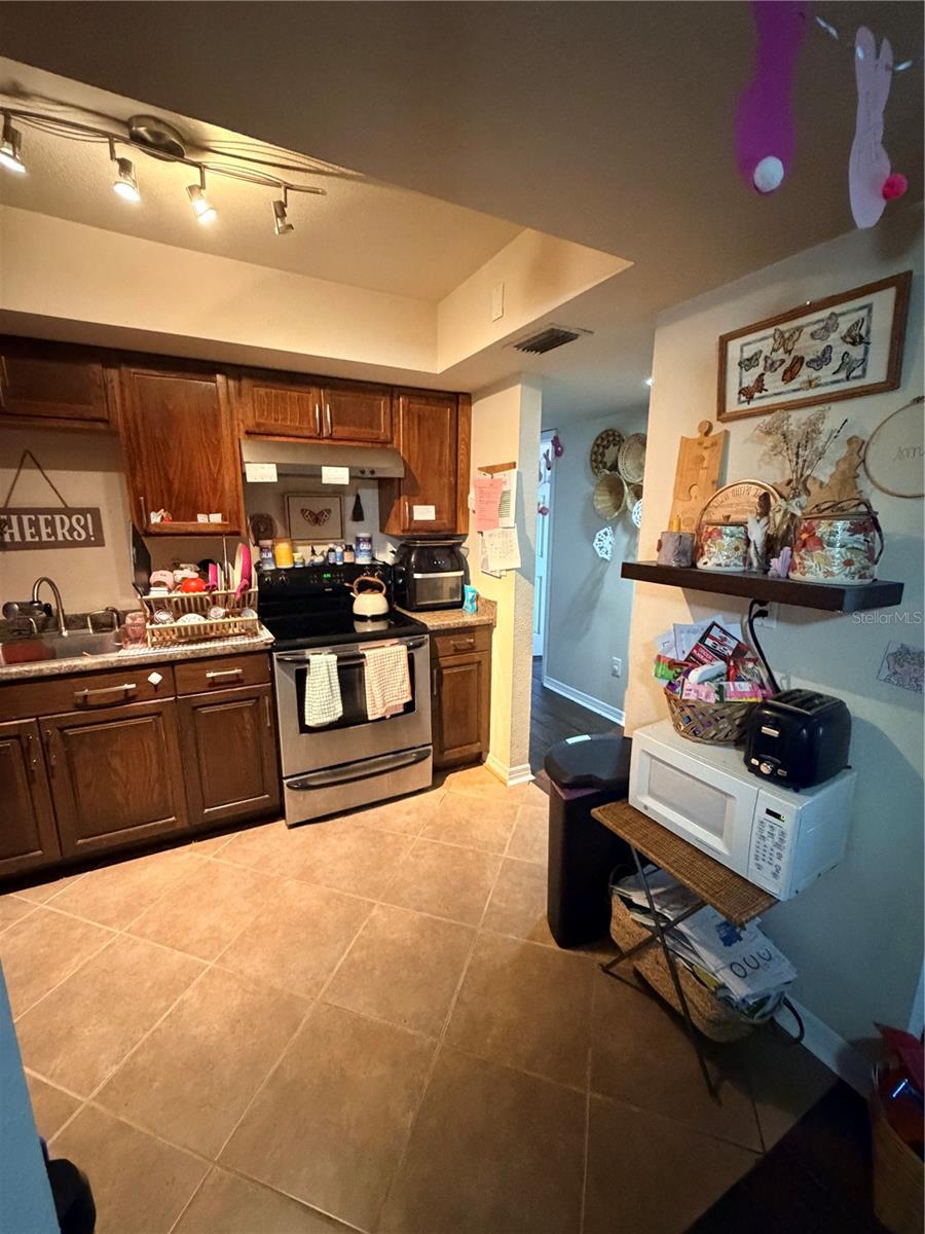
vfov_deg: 102.1
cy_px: 617
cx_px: 462
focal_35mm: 14
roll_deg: -0.4
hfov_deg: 85.7
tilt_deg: -11.7
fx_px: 499
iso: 1000
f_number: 2.2
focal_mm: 2.22
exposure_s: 1/40
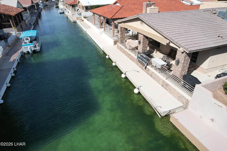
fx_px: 139
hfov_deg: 78.6
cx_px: 114
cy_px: 76
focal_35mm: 22
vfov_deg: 57.2
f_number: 2.8
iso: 100
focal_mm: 8.38
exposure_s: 1/2000
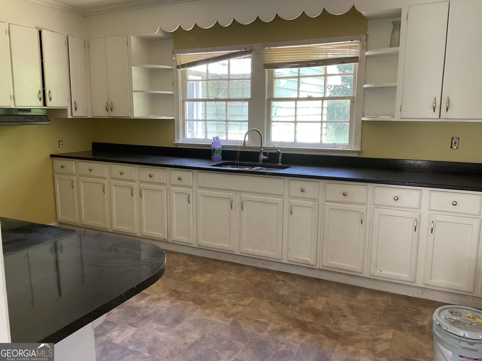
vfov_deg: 48.2
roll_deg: -2.1
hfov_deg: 61.7
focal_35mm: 29
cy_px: 180
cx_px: 241
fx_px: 404
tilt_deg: -10.6
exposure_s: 1/60
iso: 80
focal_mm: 3
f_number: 1.8
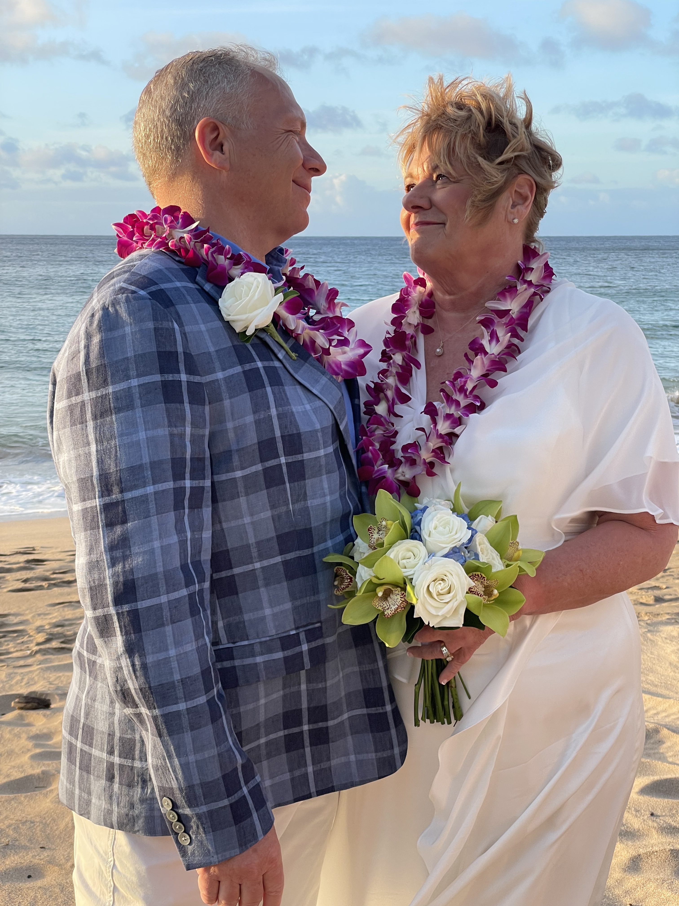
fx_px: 1360
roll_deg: +0.8
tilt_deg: -9.0
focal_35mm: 52
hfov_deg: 28.0
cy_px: 453
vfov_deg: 36.8
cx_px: 340
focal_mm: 6
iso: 25
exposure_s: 1/211
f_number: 2
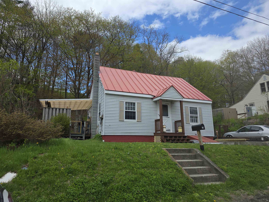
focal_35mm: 23
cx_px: 134
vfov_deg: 58.9
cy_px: 101
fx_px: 179
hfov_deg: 73.9
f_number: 1.7
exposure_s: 1/4766
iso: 80
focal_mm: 6.3
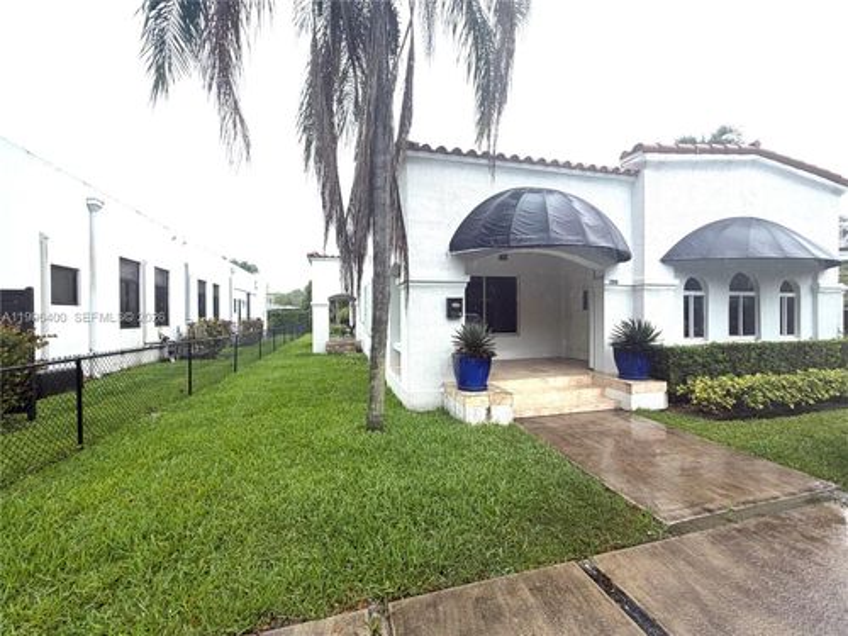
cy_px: 318
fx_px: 343
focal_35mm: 14
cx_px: 424
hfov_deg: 102.1
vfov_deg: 85.7
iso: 40
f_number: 2.2
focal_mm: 2.22
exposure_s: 1/559
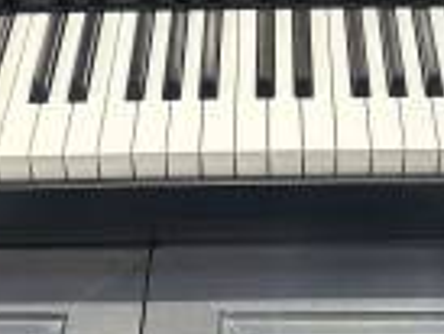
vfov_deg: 15.0
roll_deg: +0.3
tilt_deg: -33.6
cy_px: -182
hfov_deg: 21.5
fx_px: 1168
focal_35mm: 91
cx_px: 272
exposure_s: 1/120
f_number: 1.78
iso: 100
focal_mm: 6.86
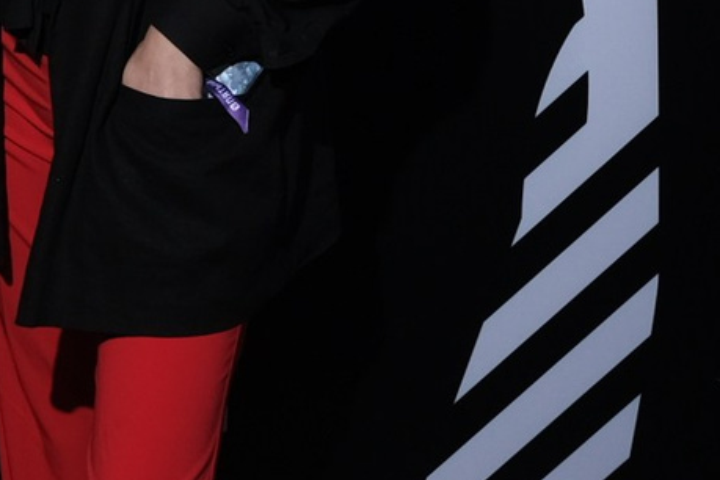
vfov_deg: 10.1
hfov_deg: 14.7
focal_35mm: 134
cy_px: -53
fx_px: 2680
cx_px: -193
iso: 400
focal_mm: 16
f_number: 5
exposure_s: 1/125
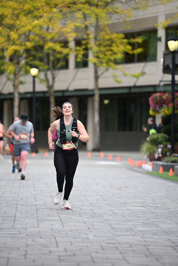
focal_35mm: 200
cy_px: 133
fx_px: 1482
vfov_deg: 10.3
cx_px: 89
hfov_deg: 6.9
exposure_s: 1/2000
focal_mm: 200
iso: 640
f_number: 2.8
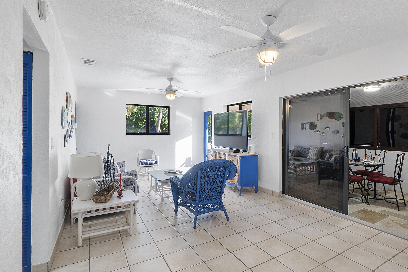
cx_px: 230
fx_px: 204
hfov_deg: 89.5
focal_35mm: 18
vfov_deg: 67.4
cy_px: 135
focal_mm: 10
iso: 160
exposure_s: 1/6
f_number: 11
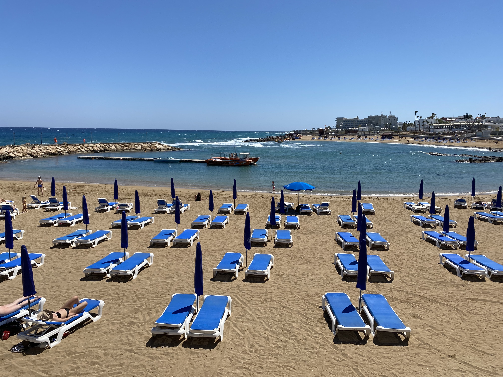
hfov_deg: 67.3
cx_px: 252
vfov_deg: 53.1
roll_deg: -0.3
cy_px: 188
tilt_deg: -6.3
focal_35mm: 26
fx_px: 378
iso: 32
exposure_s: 1/5025
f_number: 1.8
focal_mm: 4.25
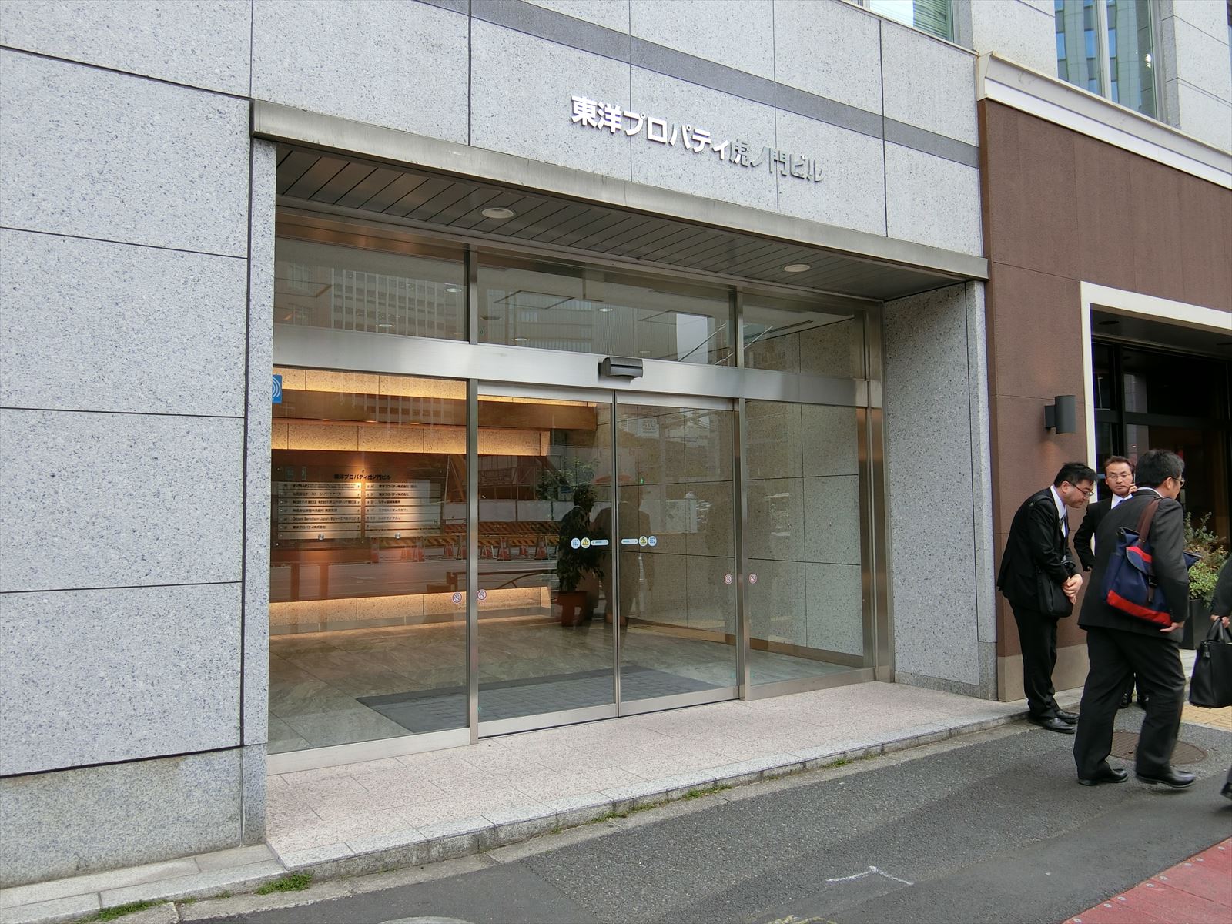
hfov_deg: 65.3
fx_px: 961
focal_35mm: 27
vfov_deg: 51.4
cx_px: 616
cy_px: 462
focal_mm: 5.7
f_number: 3.1
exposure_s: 1/125
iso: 100
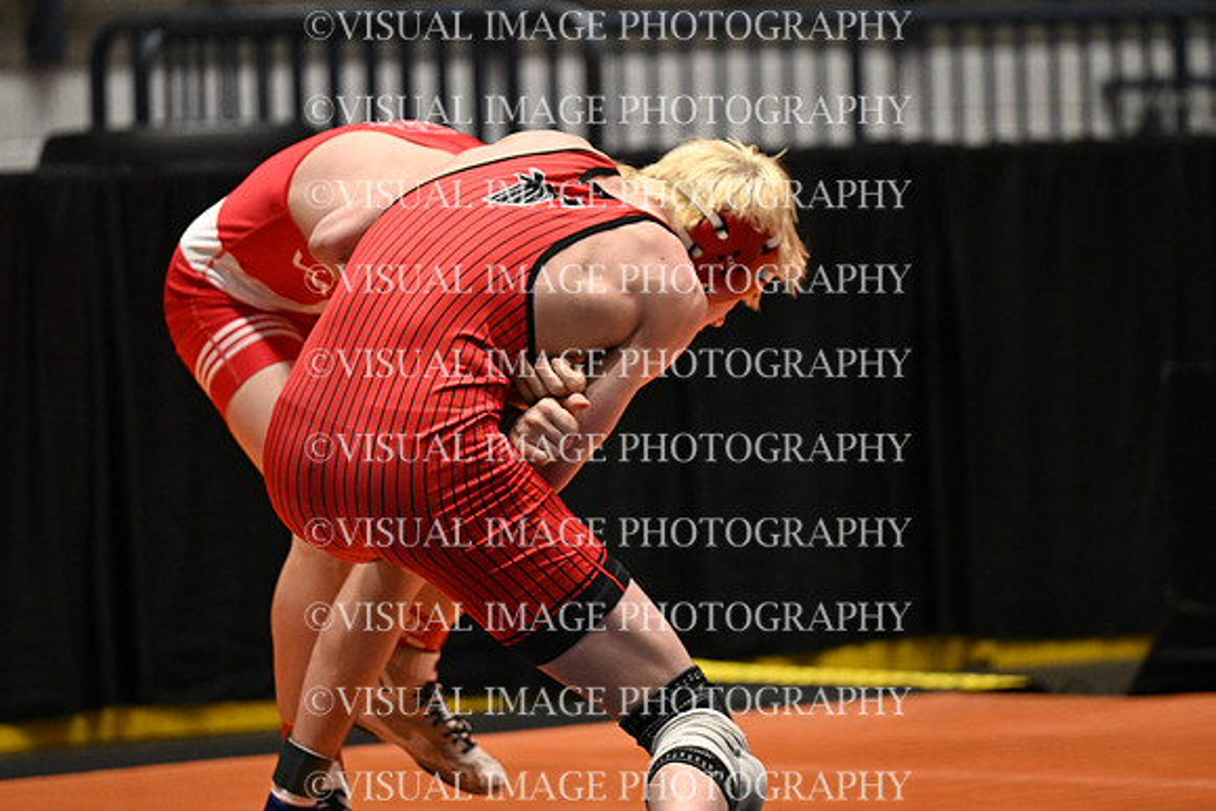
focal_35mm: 277
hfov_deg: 7.4
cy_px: 406
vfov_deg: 5.0
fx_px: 9358
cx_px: 608
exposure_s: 1/960
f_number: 2.8
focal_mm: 185
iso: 3200
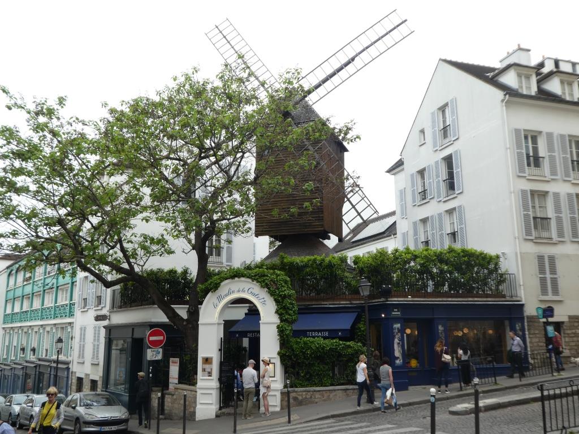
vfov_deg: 45.4
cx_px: 290
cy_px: 217
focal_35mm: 31
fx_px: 519
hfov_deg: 58.4
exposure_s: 1/200
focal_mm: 5.4
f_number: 3.5
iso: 80
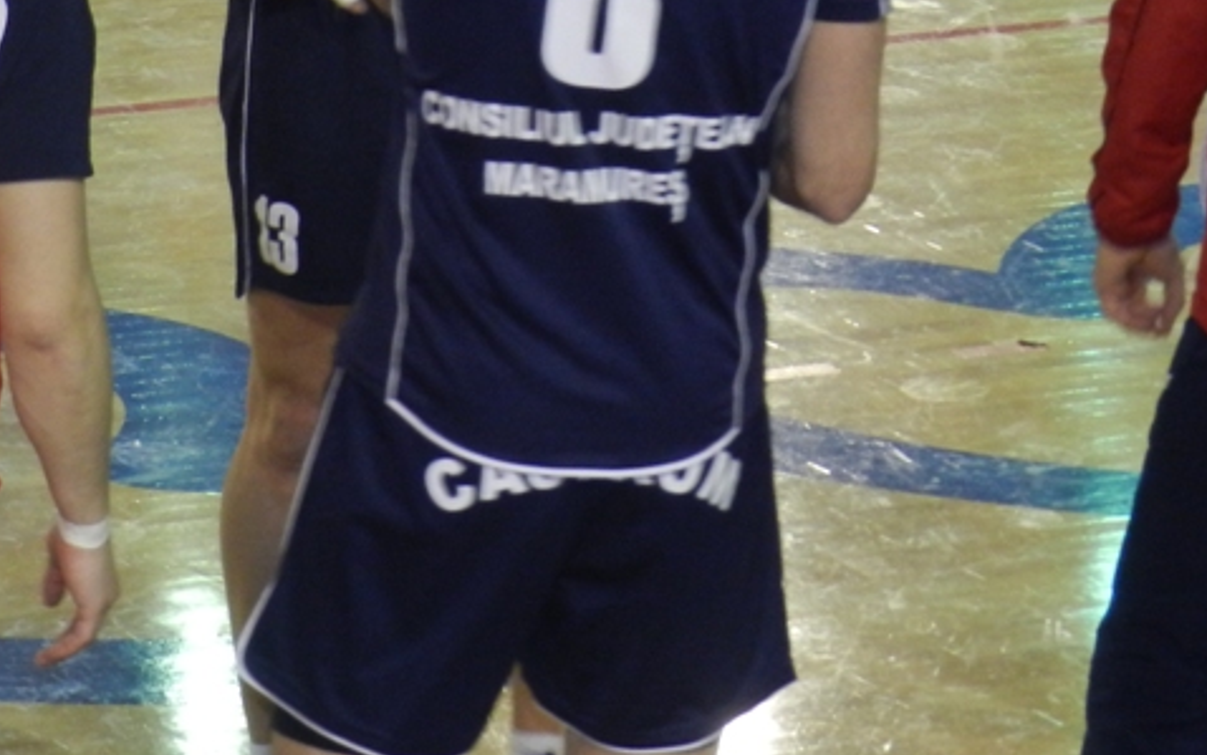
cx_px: 798
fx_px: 8588
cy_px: -129
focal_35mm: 261
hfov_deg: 8.0
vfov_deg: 5.0
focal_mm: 20.5
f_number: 4.8
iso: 320
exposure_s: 1/30
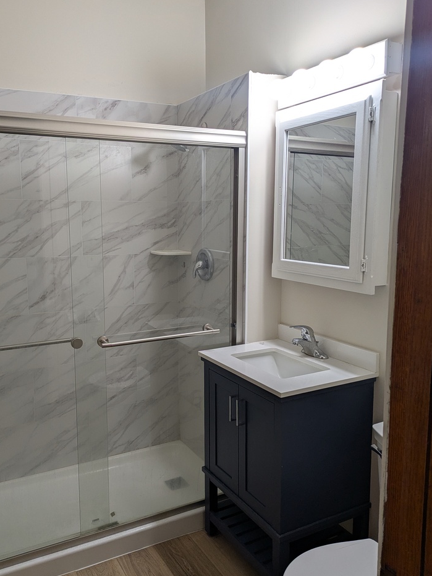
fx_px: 482
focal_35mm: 29
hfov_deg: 48.2
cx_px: 199
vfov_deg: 61.6
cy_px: 280
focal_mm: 5.43
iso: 147
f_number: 1.89
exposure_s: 1/120
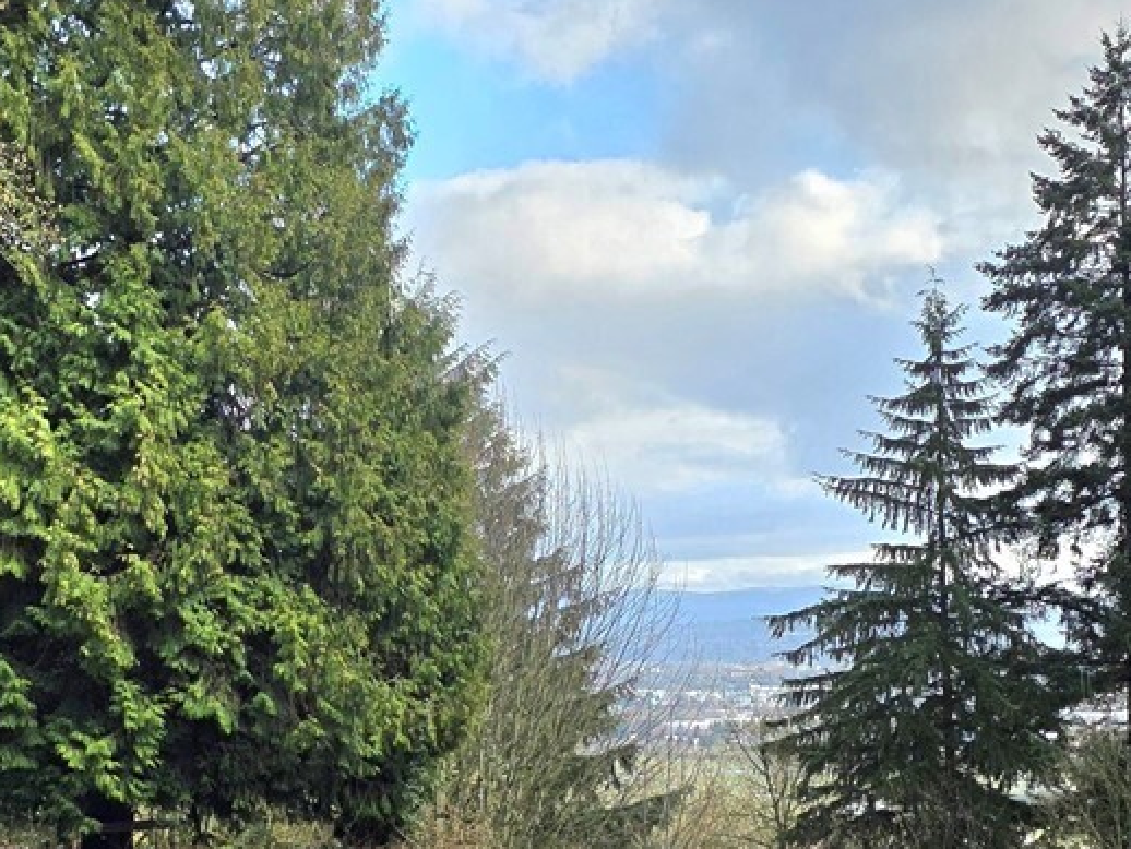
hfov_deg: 27.1
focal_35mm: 71
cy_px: 570
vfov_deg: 20.7
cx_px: 295
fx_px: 2321
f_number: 1.7
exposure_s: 1/3333
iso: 80
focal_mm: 6.3
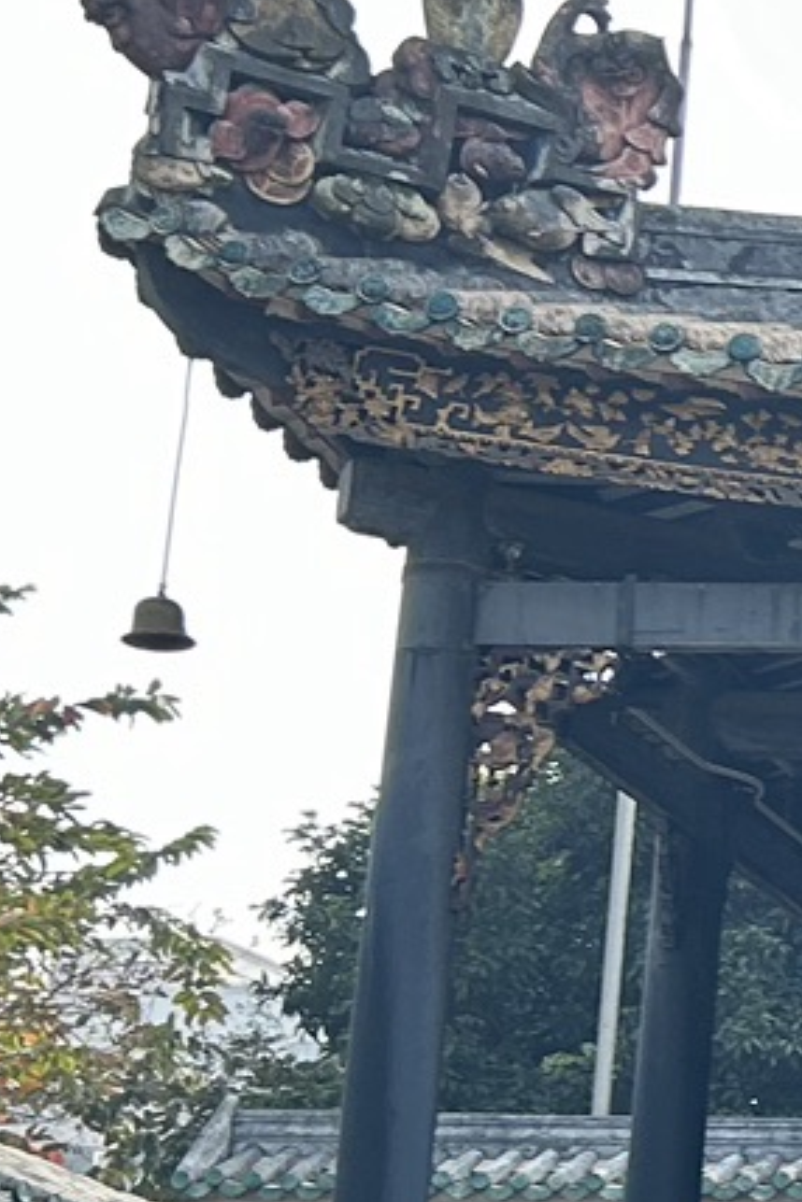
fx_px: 4210
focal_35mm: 126
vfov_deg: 16.1
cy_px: 967
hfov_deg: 9.4
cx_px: 2086
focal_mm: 5.7
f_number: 1.5
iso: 50
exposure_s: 1/1000
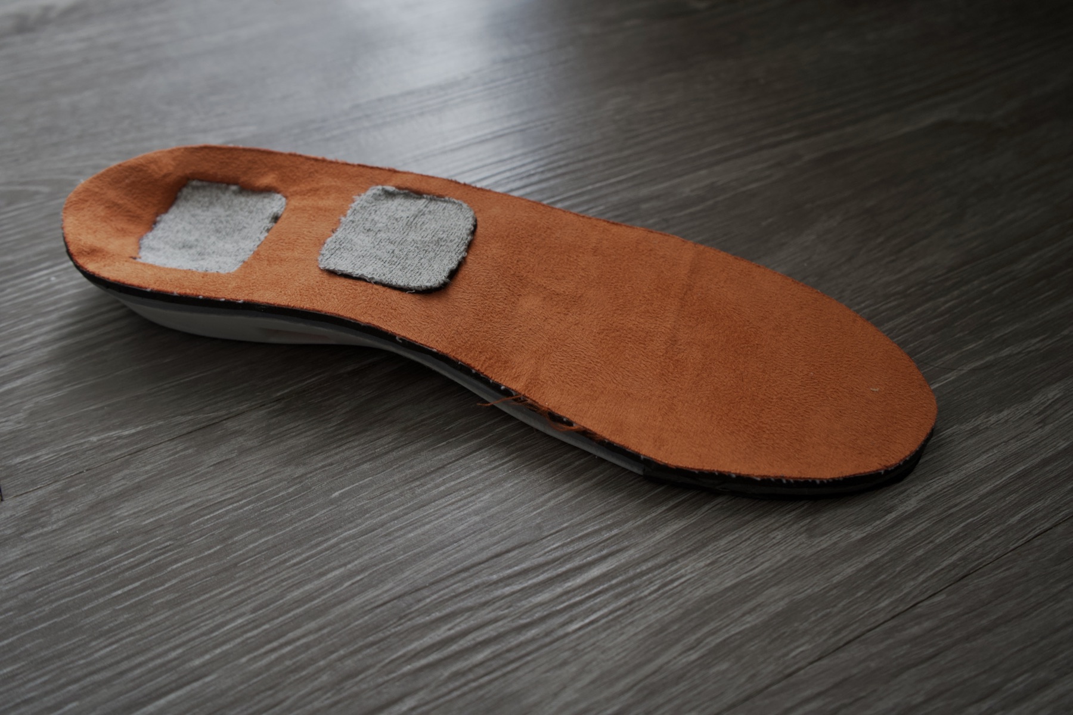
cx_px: 536
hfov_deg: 60.3
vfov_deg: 42.3
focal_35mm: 31
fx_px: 924
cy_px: 358
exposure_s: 1/30
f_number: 5.6
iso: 1600
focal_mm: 31
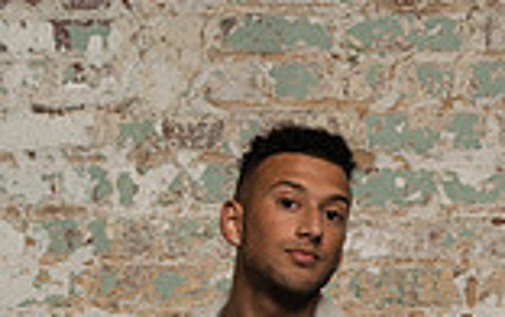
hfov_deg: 8.4
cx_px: 277
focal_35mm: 249
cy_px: 699
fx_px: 3432
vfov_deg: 5.2
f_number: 6.3
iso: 200
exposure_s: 1/160
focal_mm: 85
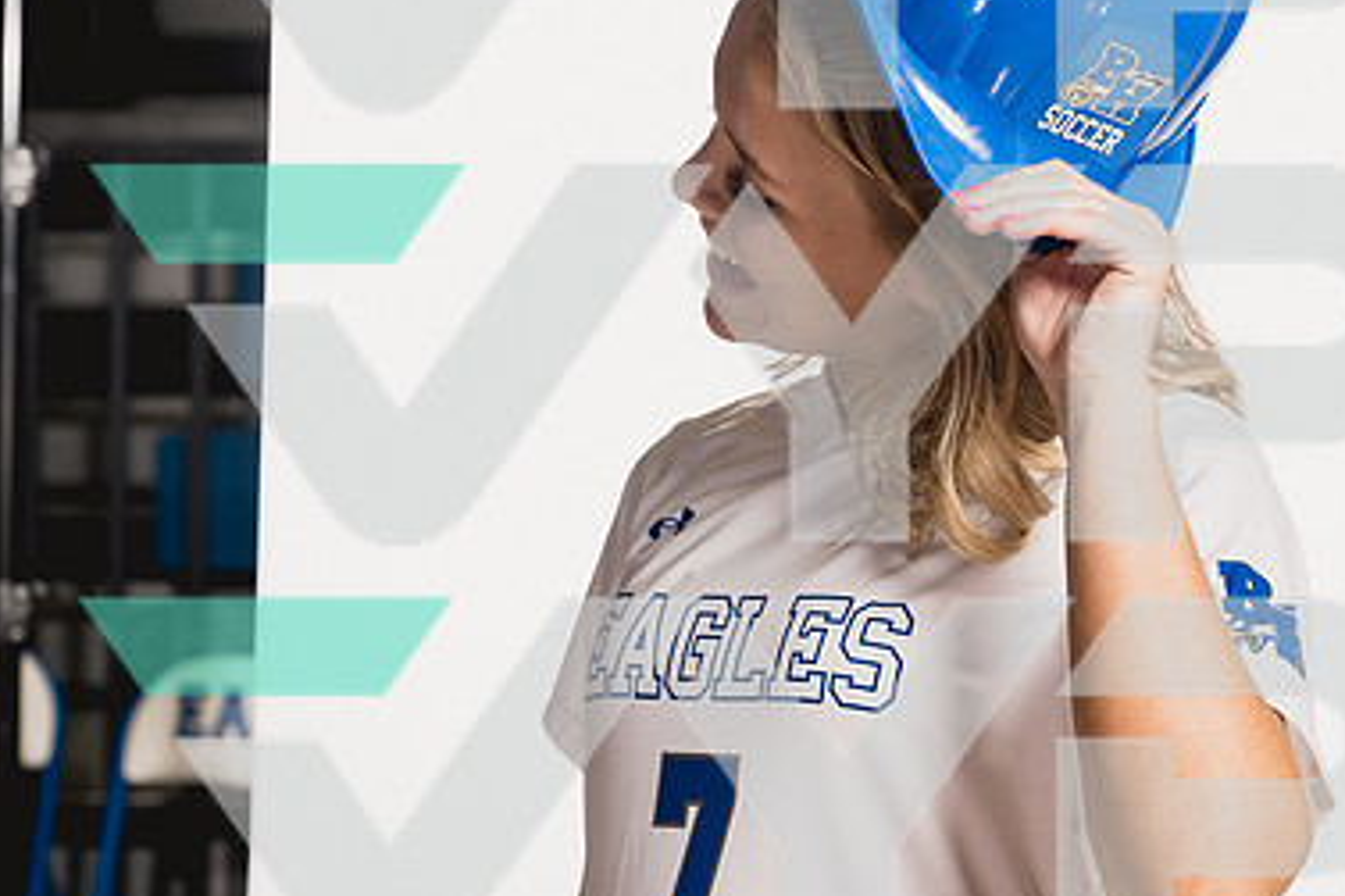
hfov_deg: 17.6
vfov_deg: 11.8
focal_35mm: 116
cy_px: 349
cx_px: 992
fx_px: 4332
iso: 400
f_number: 5.6
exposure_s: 1/250
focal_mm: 70
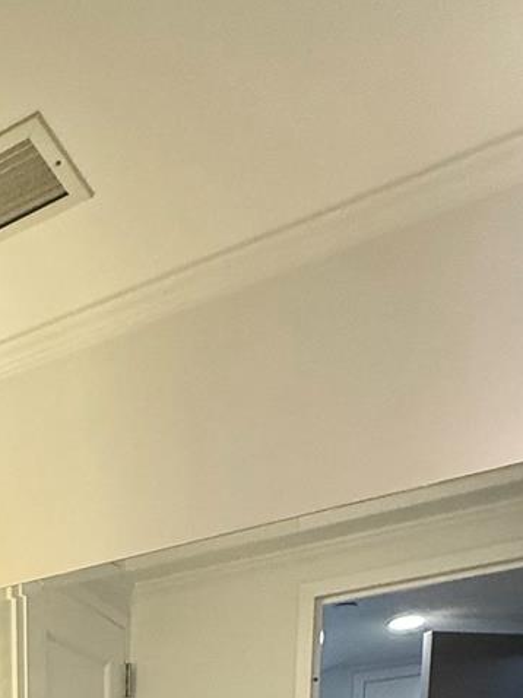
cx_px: -50
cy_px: 1073
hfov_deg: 29.1
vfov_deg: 27.3
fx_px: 907
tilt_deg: -10.4
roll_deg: +1.9
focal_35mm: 45
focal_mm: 2.22
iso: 250
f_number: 2.2
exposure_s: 1/120
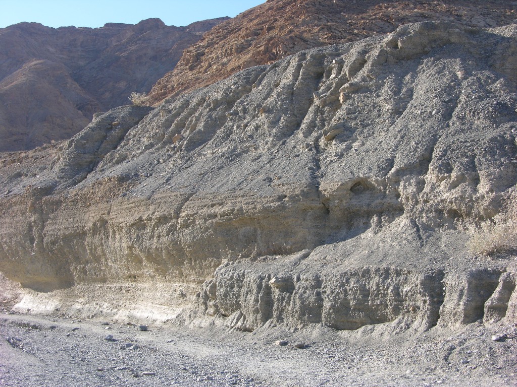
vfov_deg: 27.0
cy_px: 194
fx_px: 807
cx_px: 258
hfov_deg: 35.5
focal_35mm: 54
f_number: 4.4
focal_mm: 13.7
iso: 50
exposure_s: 1/196
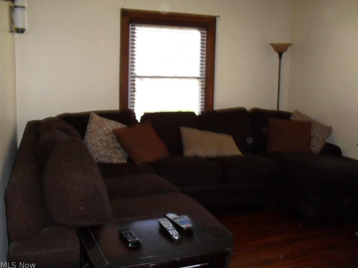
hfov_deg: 51.4
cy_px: 133
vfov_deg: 39.7
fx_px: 372
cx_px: 183
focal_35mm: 36
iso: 200
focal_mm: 6.3
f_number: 3.2
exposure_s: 1/45
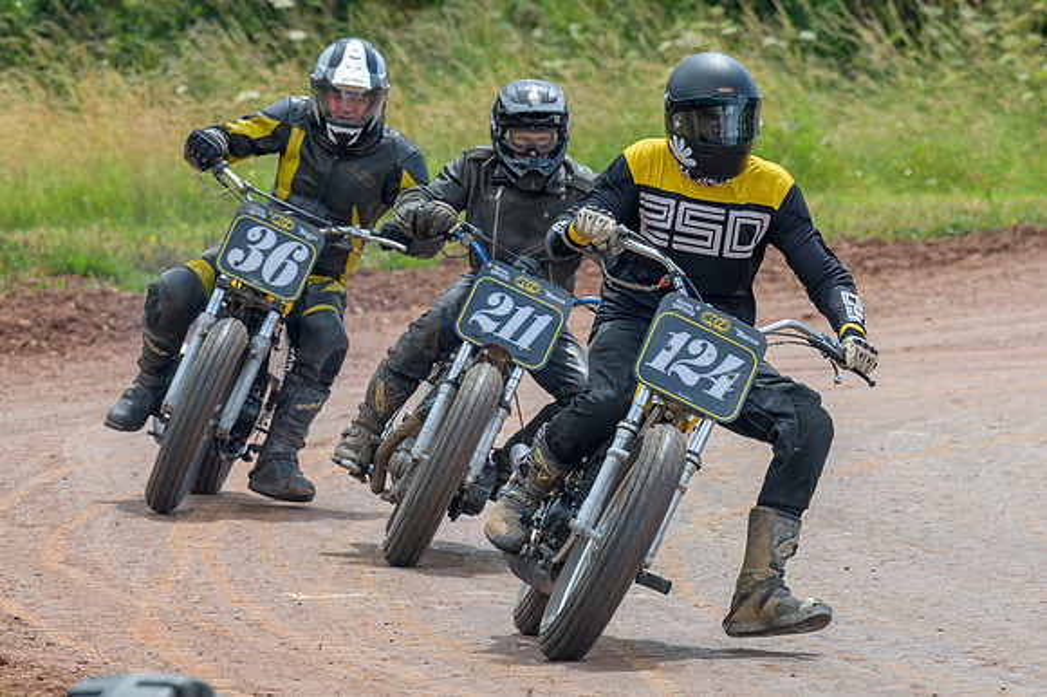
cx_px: 693
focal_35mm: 397
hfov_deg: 5.2
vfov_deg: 3.5
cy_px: 405
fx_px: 11547
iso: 200
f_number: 6.3
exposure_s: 1/400
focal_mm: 200
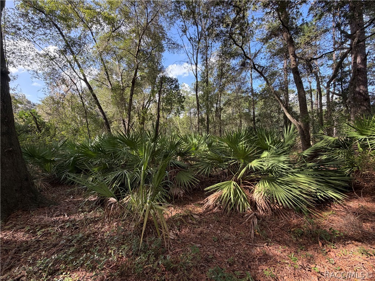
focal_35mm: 14
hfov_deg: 102.1
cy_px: 140
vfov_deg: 85.7
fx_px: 152
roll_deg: +2.7
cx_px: 188
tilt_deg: -1.7
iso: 50
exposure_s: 1/224
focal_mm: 2.22
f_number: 2.2
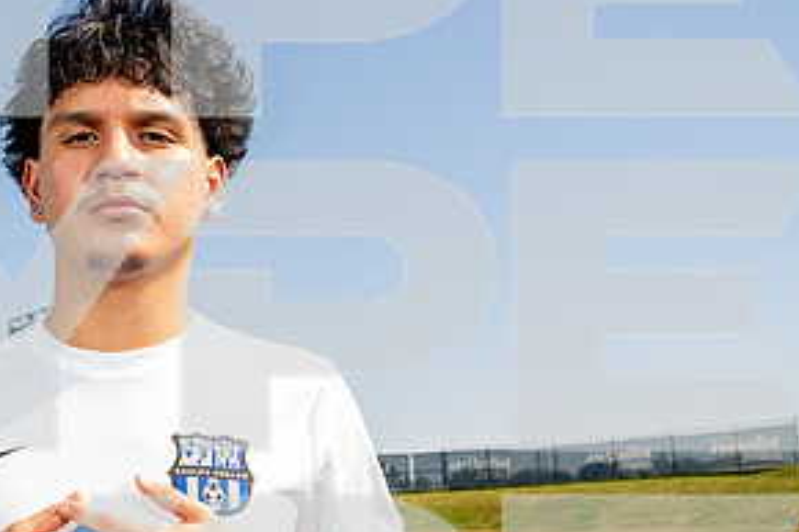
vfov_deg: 28.0
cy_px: 307
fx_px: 1065
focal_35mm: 48
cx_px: 127
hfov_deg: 39.1
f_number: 7.1
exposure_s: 1/125
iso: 50
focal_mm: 24
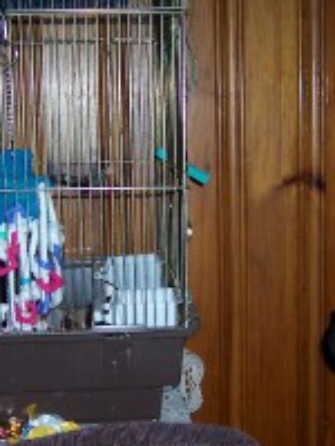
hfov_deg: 20.4
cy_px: 256
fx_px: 929
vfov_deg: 27.0
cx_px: 183
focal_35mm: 72
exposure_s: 1/60
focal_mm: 5.6
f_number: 2.8
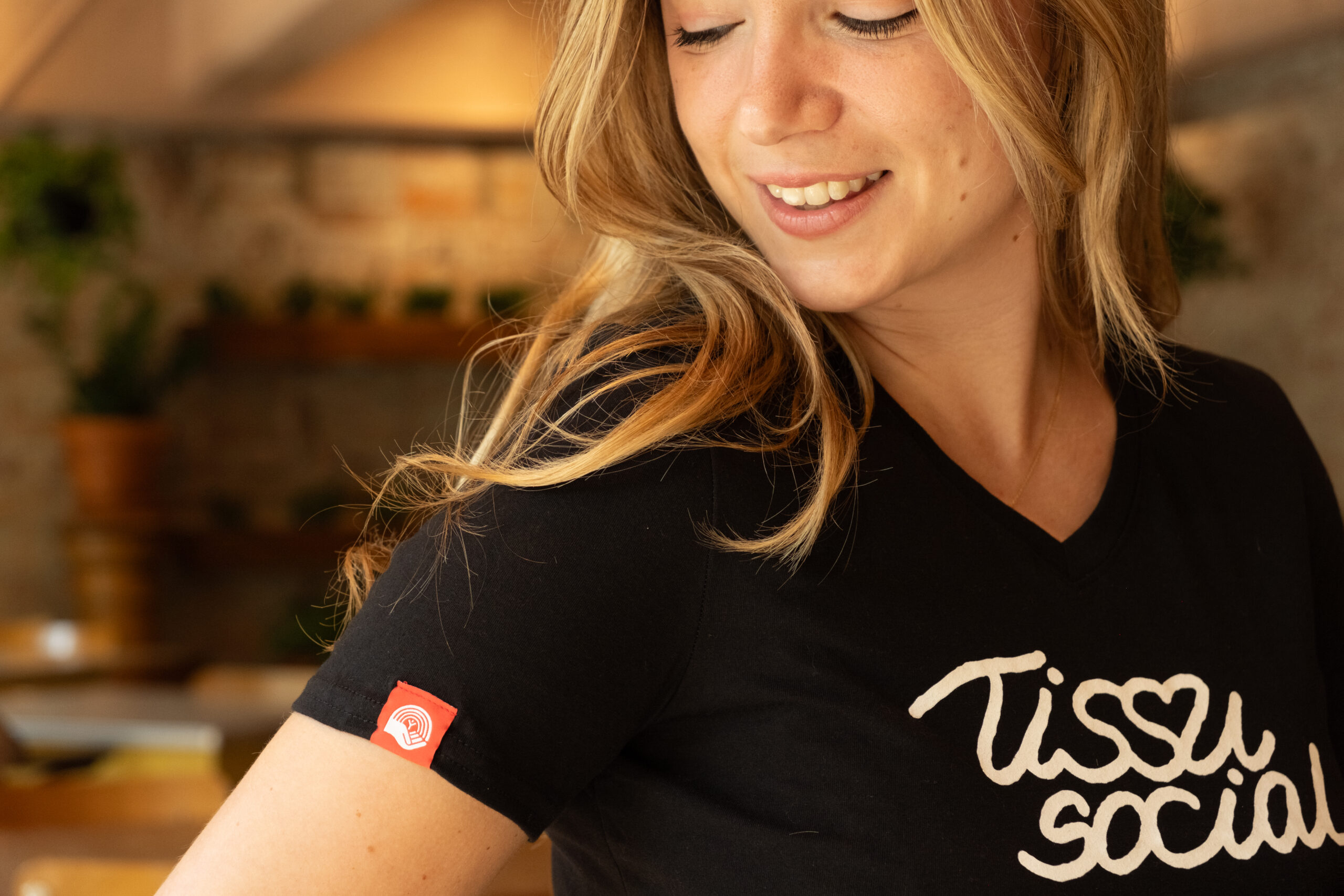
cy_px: 448
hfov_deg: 28.5
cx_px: 672
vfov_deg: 19.2
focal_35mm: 71
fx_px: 2651
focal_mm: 47.5
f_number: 4.5
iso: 800
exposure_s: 1/125
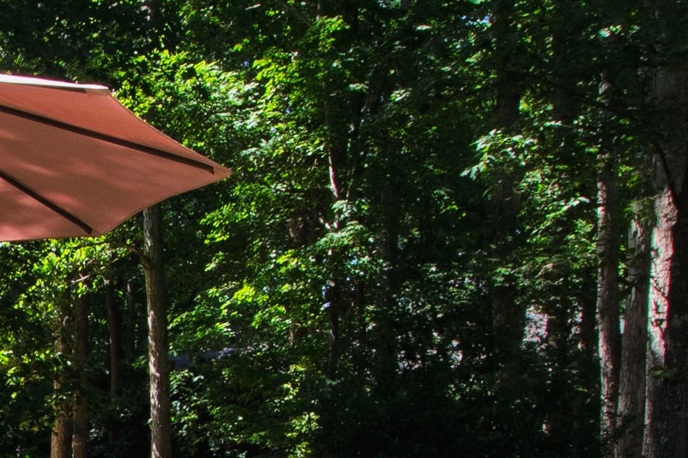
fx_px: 1529
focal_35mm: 80
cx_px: -244
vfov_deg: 16.5
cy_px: 503
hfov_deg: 22.3
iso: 250
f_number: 8
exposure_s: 1/100
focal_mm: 10
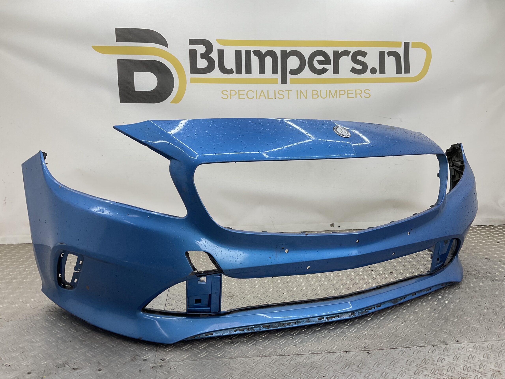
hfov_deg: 61.7
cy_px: 190
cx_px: 252
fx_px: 423
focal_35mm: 29
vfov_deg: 48.2
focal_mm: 3
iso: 25
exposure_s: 1/120
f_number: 1.8
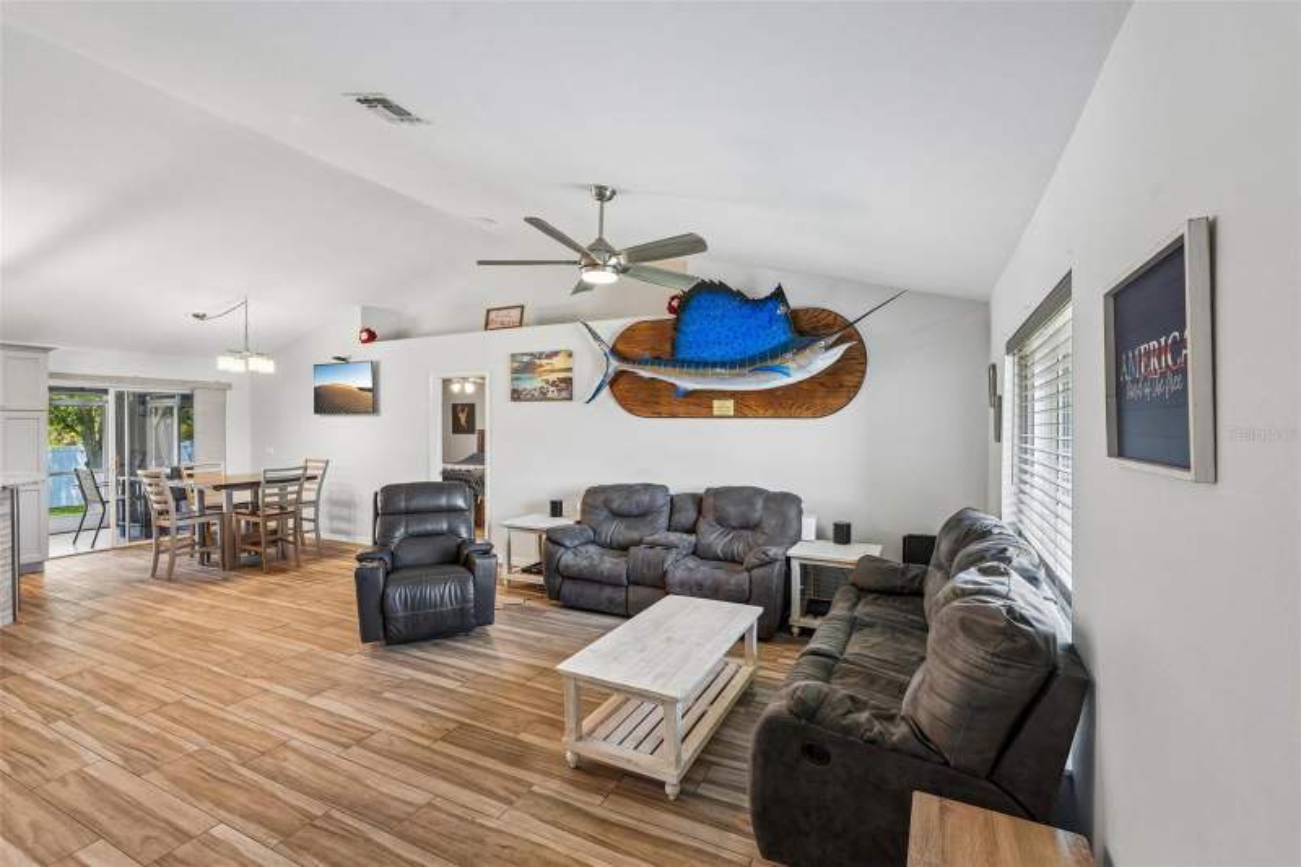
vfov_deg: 72.0
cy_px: 434
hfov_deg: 95.0
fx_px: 596
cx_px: 650
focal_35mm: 16
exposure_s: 1/8
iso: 400
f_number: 8
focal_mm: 16.5
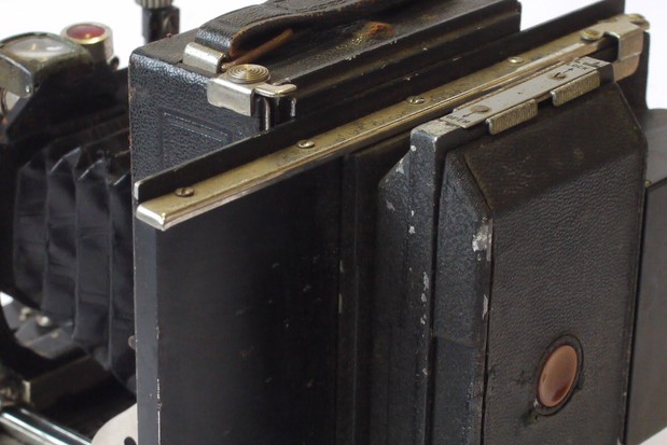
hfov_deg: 16.9
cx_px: 301
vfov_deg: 11.3
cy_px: 284
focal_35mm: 121
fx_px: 2242
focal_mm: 30
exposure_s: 1/60
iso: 800
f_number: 7.1
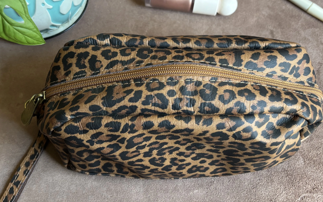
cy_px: 69
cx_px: 144
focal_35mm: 40
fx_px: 352
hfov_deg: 49.2
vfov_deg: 31.8
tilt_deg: -62.1
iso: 320
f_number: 1.6
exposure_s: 1/60
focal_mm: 5.96
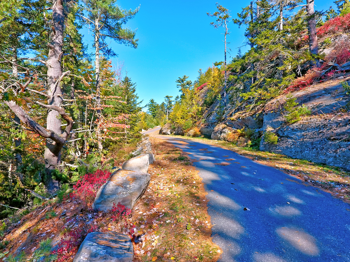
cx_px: 175
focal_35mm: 20
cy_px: 131
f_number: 2.8
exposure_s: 1/40
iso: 100
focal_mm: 3.6
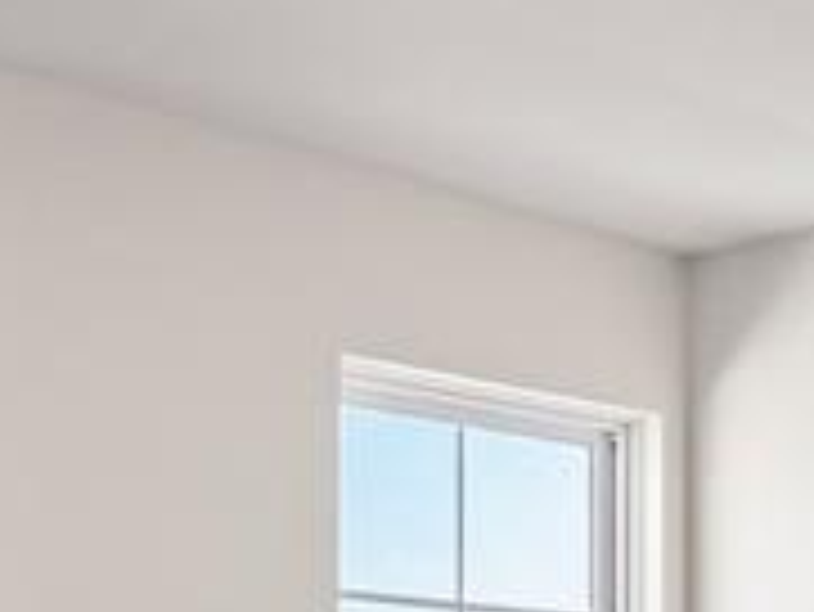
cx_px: 126
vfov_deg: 16.0
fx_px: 2047
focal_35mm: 87
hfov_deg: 22.1
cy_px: 824
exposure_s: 1/80
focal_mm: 16
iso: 400
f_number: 8
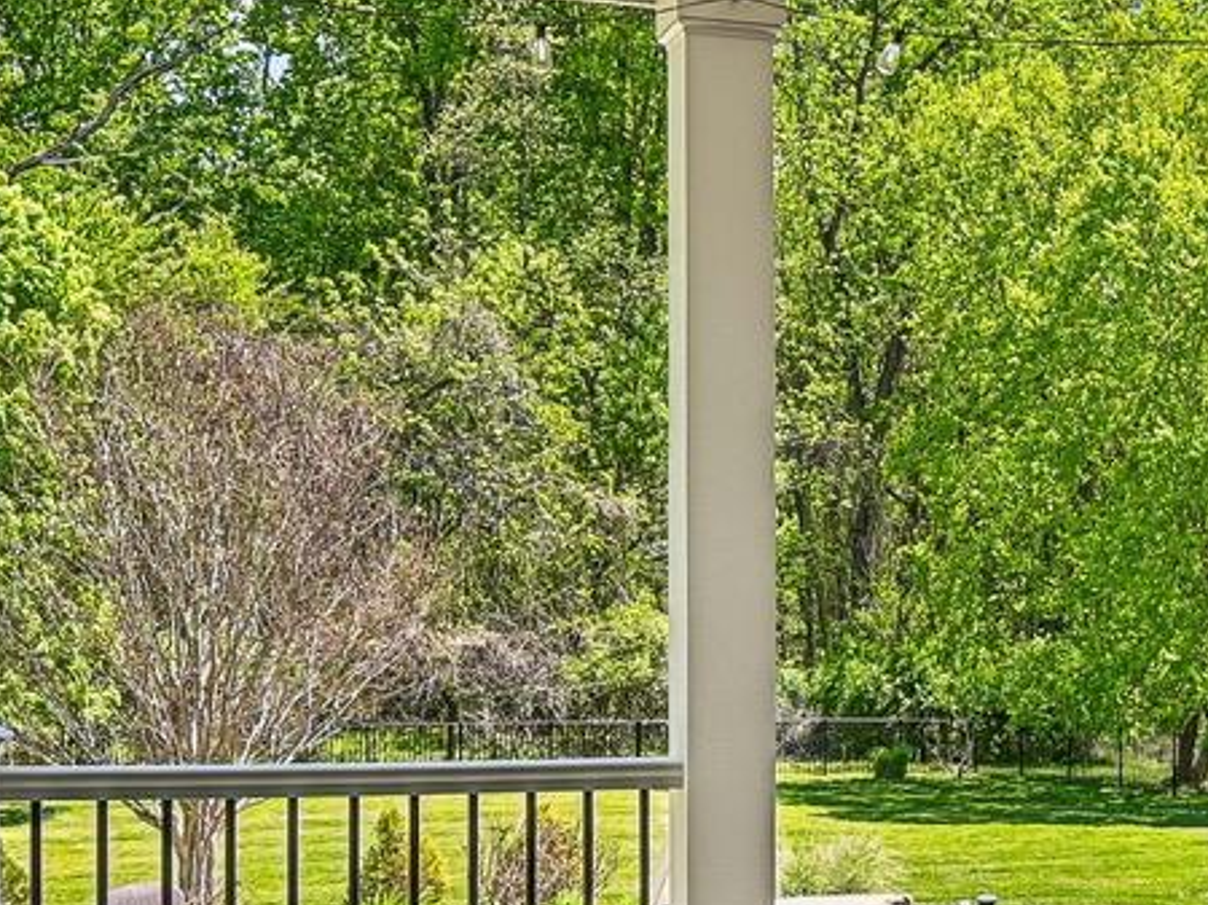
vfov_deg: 20.9
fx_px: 2441
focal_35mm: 70
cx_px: 1055
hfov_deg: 27.0
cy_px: 645
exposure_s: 1/50
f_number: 8
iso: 100
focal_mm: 16
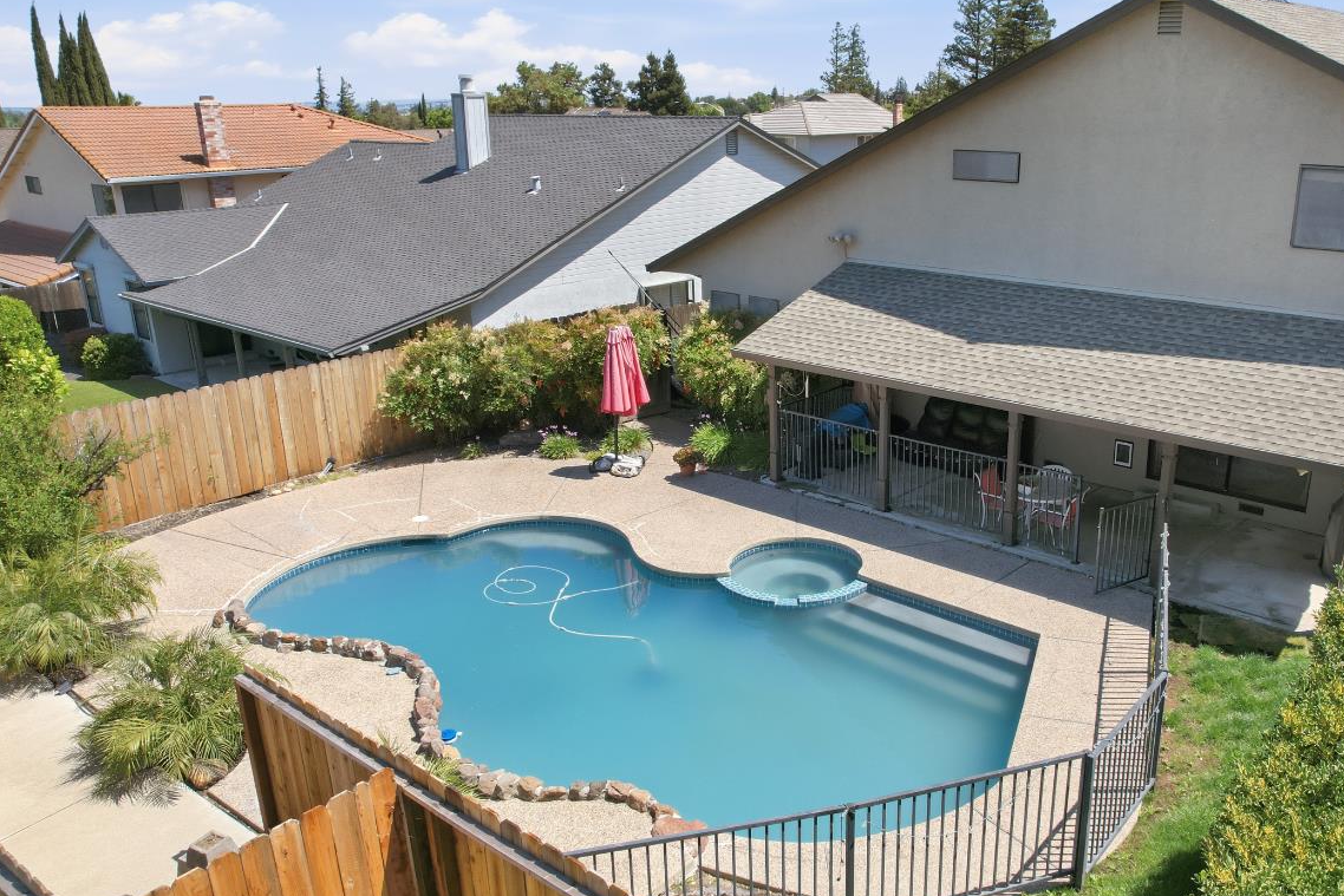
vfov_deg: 45.0
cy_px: 460
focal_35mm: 29
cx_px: 809
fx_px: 1083
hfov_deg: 63.1
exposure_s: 1/1250
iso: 100
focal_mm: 8.4
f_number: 2.8
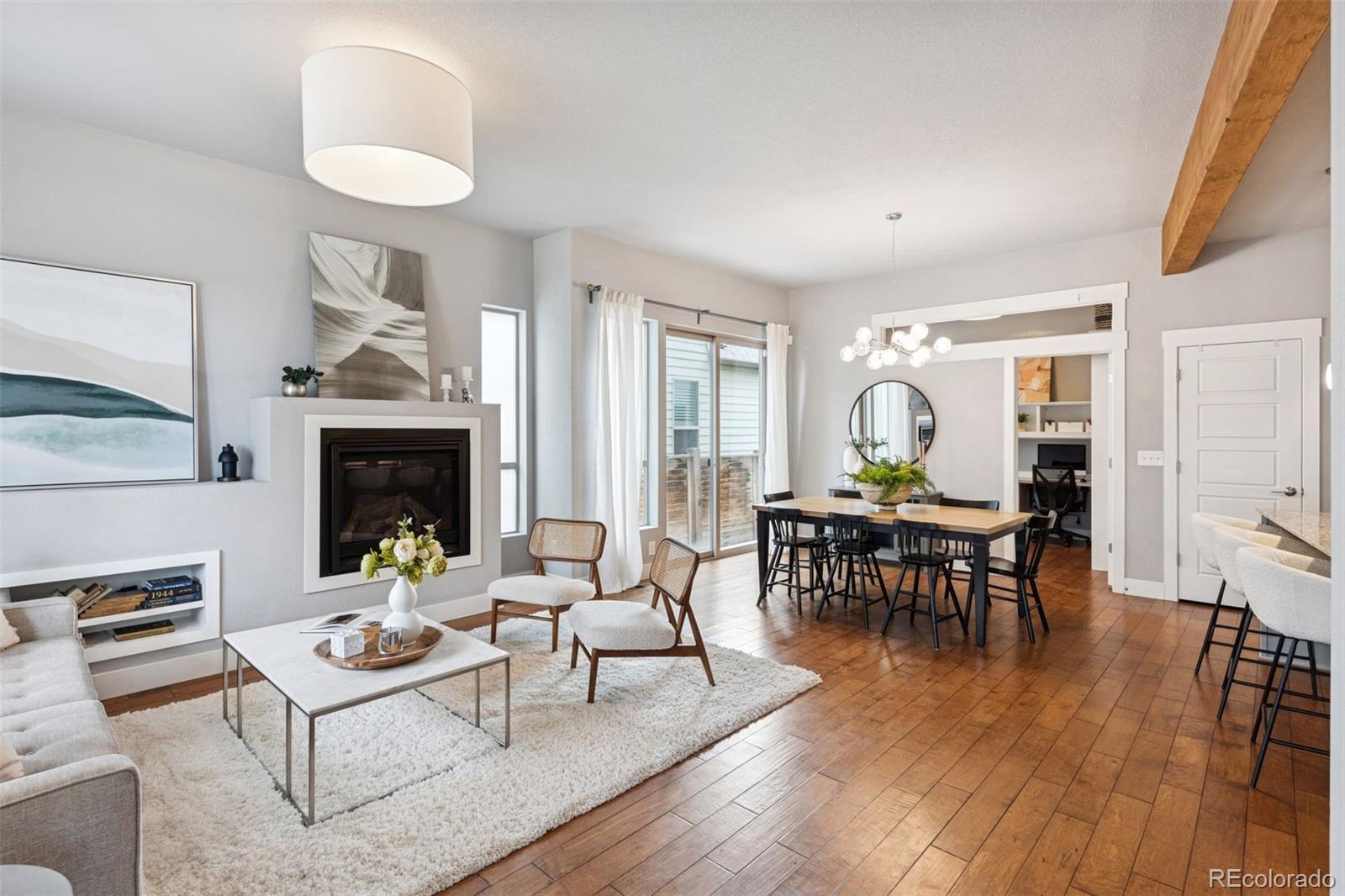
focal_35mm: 17
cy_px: 448
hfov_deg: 93.3
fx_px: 635
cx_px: 672
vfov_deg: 70.4
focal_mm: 17
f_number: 9
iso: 400
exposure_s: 1/10
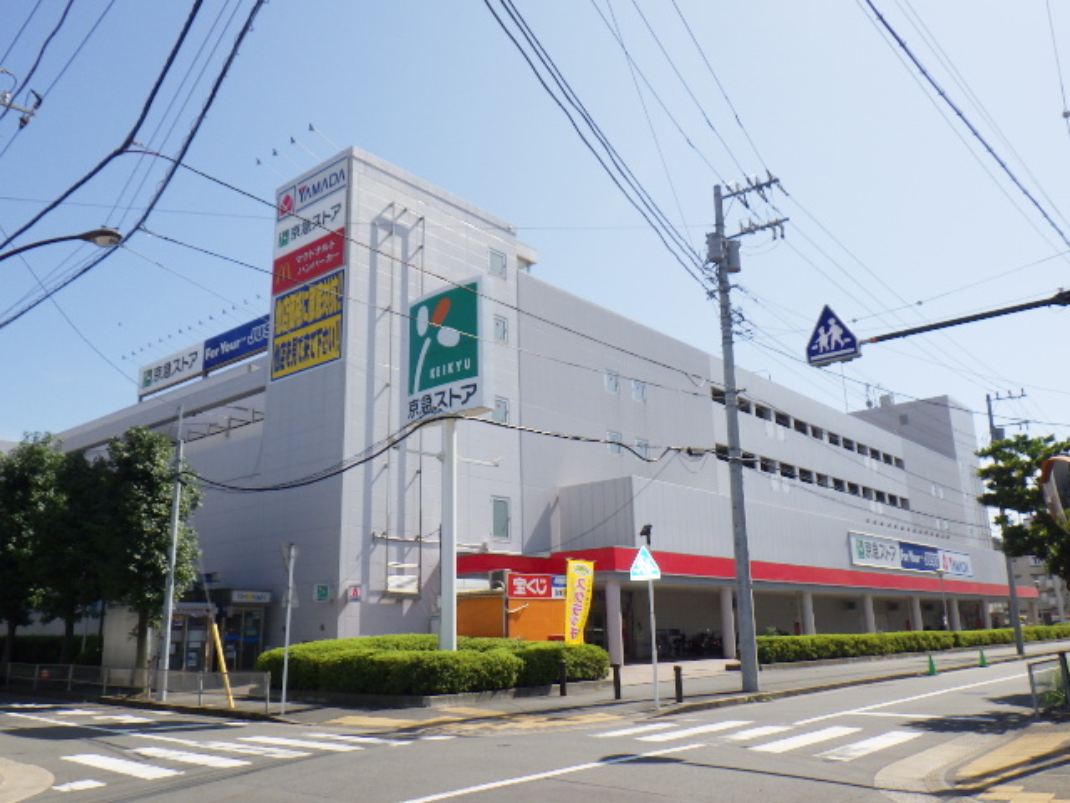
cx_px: 535
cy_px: 402
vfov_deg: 49.7
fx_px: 865
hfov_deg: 63.4
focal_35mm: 28
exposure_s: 1/1500
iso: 250
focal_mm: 5
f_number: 4.2
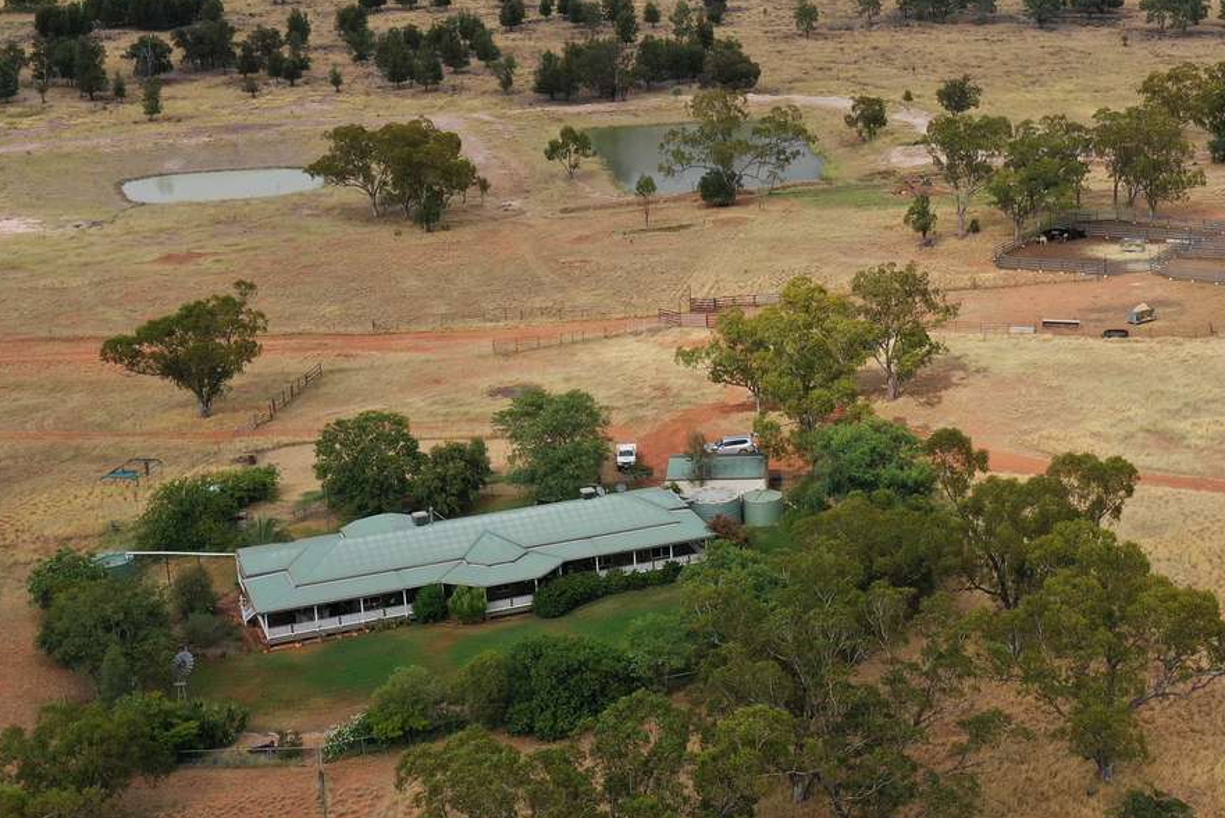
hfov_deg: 31.8
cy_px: 387
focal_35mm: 61
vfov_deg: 22.3
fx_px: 2076
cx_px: 1014
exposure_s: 1/500
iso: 100
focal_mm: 10.26
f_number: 6.3
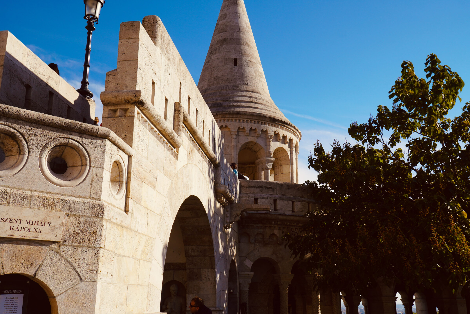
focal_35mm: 38
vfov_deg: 35.5
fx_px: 490
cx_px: 235
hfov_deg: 51.3
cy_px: 157
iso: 100
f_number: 8
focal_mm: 25
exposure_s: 1/320
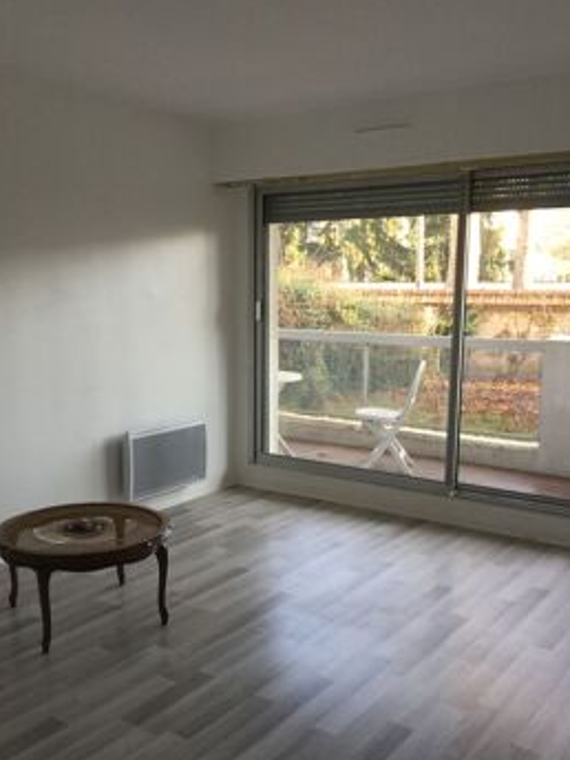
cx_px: 263
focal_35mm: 36
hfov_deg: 39.6
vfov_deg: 51.1
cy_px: 443
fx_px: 790
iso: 40
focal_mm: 4.15
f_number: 2.2
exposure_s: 1/33
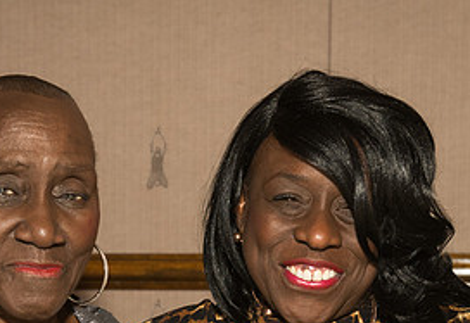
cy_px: 377
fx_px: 1437
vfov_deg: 12.6
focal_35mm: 109
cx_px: 126
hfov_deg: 18.5
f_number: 4.5
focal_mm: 44
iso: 1600
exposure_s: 1/320
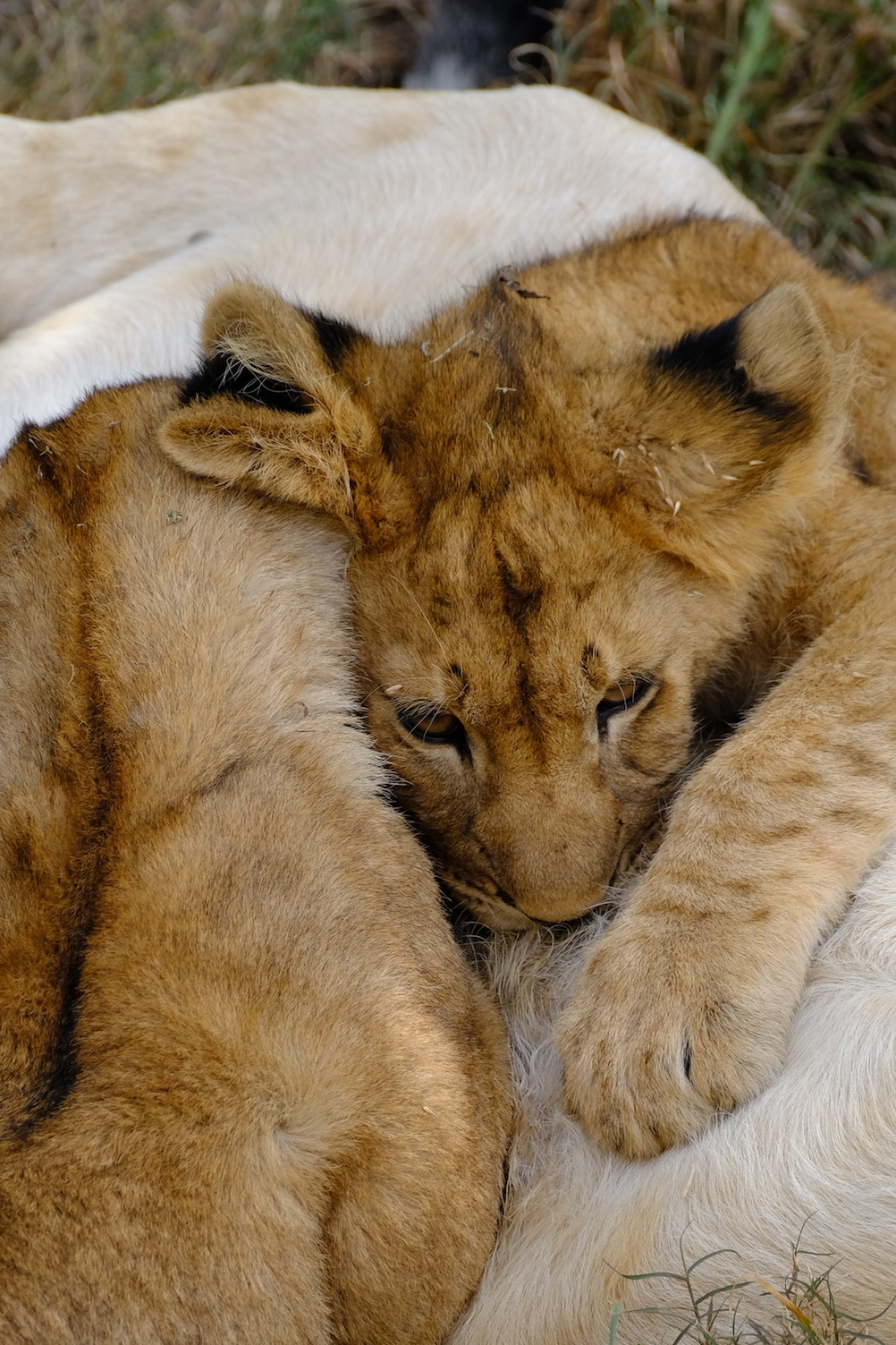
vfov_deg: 5.2
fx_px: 14708
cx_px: 289
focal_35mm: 394
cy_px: 883
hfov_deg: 3.5
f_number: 5
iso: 640
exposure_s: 1/1250
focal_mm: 171.3
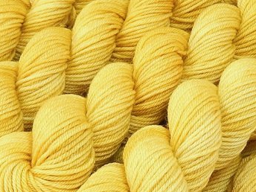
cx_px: 108
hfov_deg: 16.5
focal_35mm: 119
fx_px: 880
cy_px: 197
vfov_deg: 12.3
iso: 160
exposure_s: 1/30
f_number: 3.7
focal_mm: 8.6
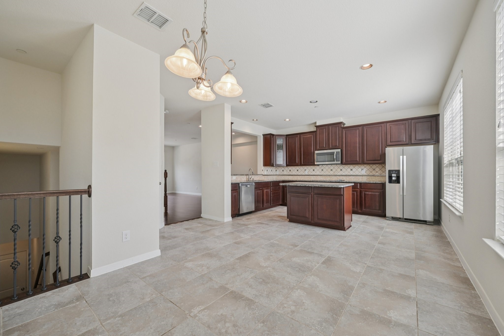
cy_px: 168
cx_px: 252
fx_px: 196
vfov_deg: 81.2
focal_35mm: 14
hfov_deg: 104.3
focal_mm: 14
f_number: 9
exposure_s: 1/25
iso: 250
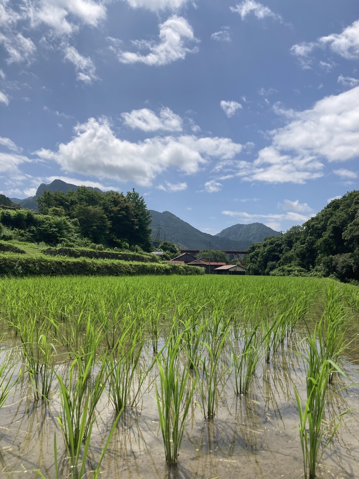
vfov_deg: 63.4
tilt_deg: +7.0
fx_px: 387
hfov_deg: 49.7
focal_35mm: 28
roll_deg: -1.0
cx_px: 180
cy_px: 240
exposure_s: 1/4425
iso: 20
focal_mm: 3.99
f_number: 1.8
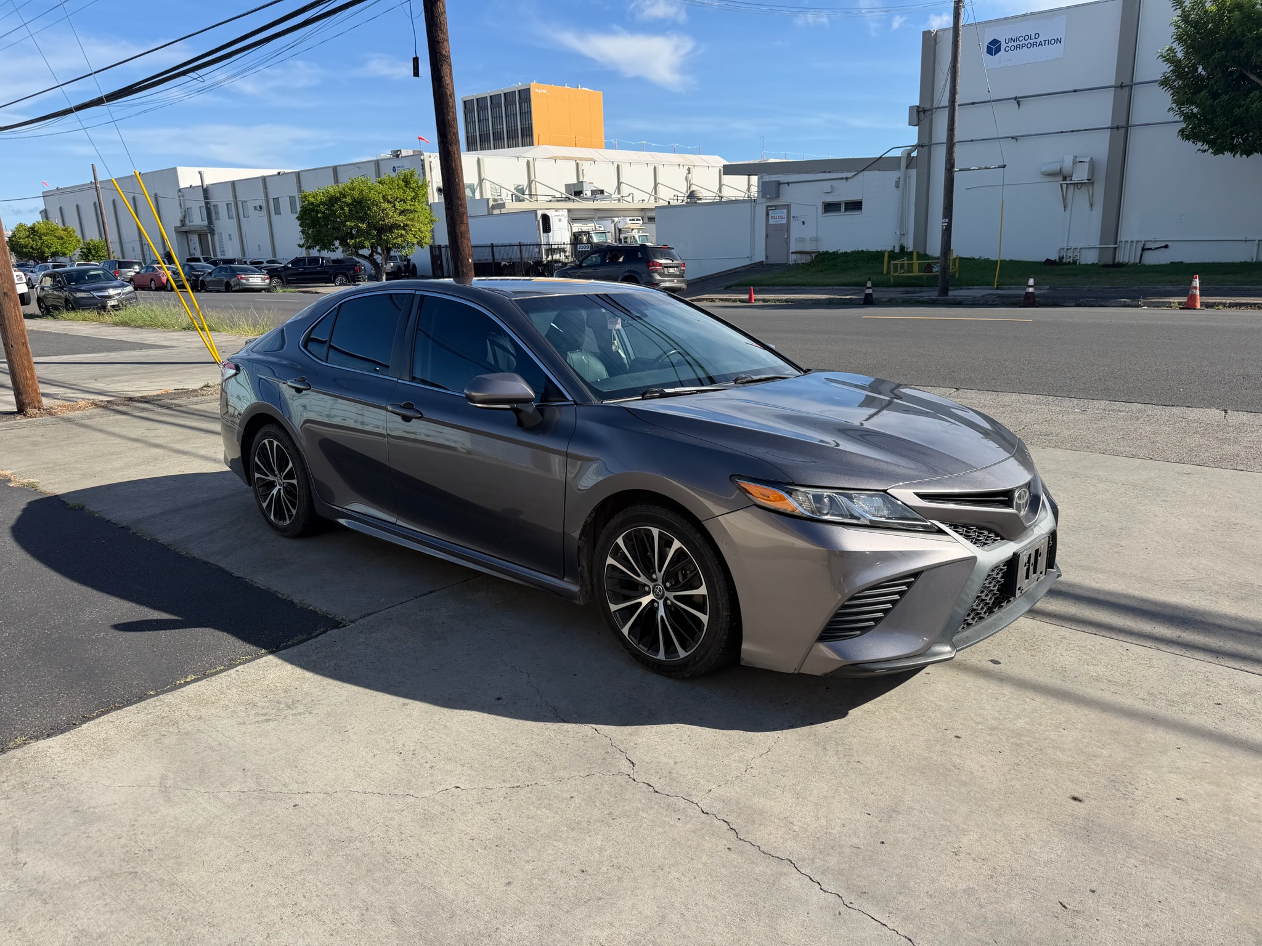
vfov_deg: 56.8
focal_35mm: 24
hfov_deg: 71.6
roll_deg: +2.1
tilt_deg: -15.9
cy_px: 473
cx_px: 631
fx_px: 875
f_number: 1.78
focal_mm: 6.76
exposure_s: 1/3279
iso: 80
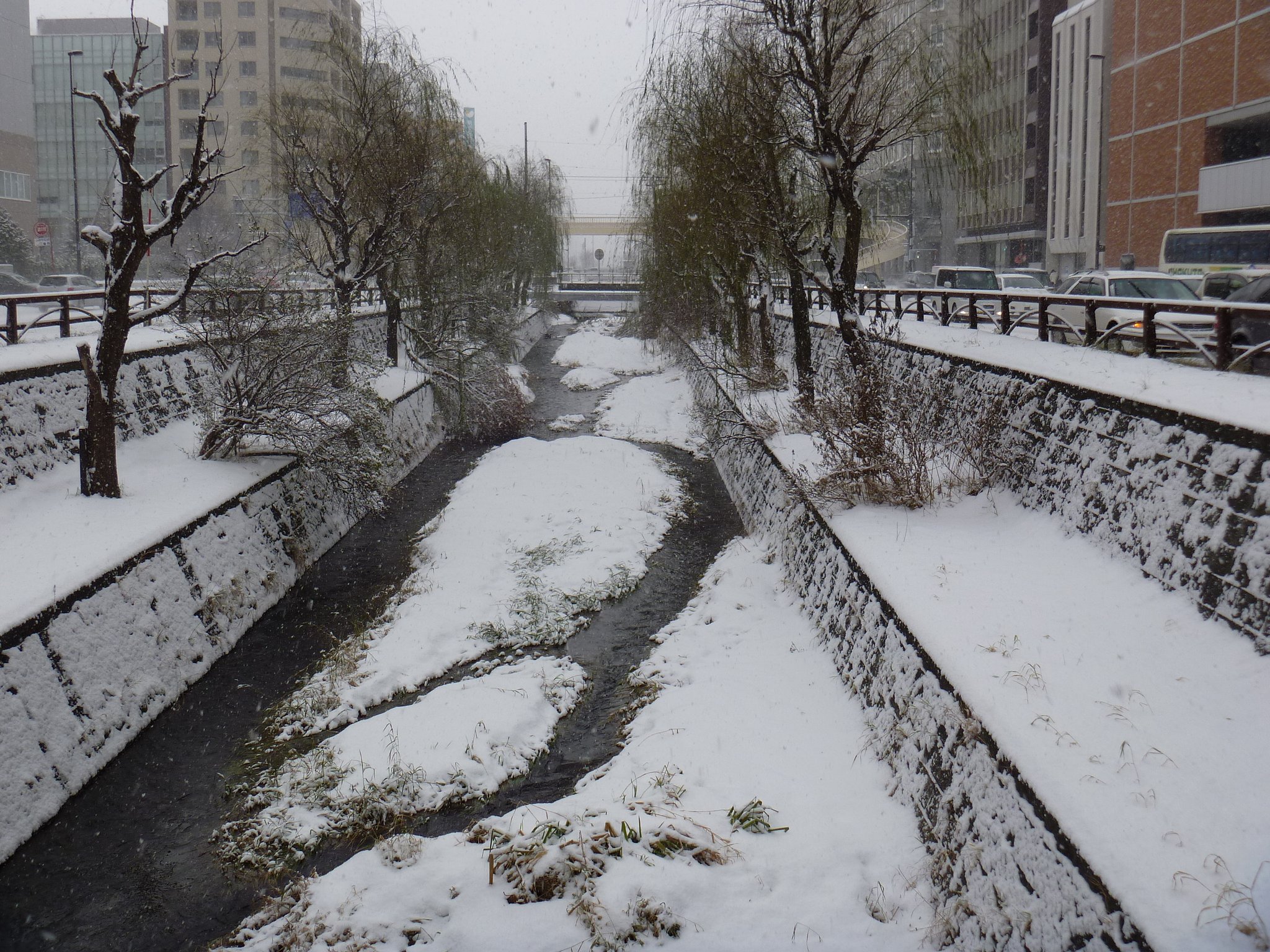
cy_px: 476
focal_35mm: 35
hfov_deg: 52.6
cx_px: 635
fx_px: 1284
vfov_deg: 40.7
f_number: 4.5
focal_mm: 6.3
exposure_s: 1/250
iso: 80
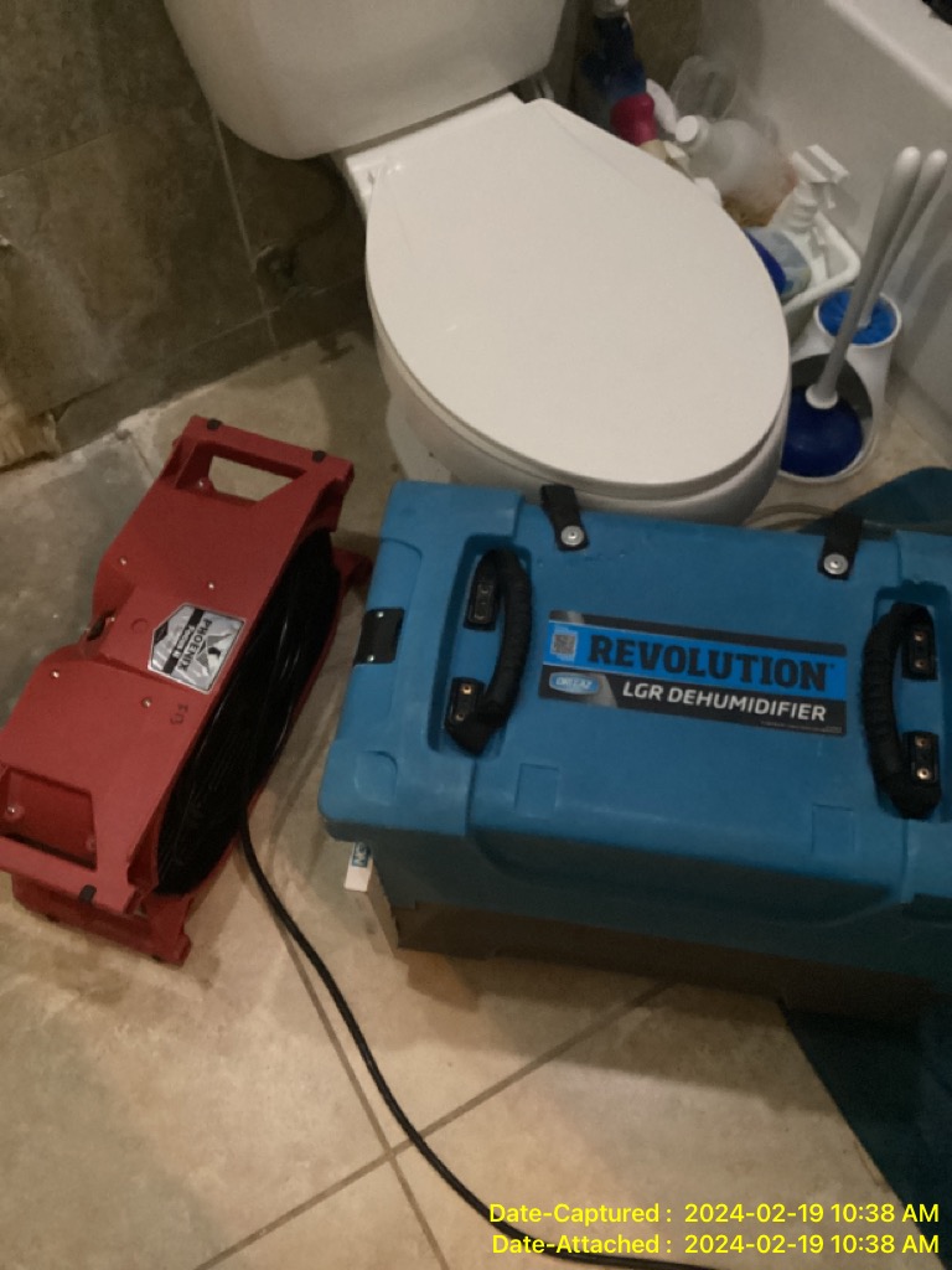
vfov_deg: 58.4
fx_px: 1137
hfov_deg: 45.4
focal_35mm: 31
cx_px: 476
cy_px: 635
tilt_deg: -61.0
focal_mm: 3.3
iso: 320
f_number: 2.4
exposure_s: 1/60
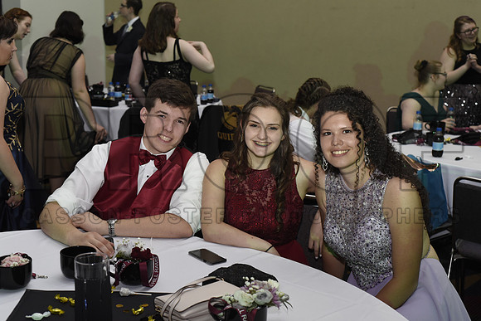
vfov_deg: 27.0
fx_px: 668
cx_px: 240
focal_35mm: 50
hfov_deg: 39.6
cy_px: 160
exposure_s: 1/200
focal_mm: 50
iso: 2500
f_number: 5
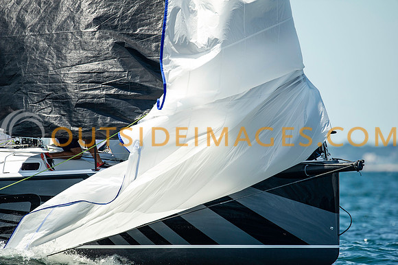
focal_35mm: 600
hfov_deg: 3.4
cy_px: 132
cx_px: 199
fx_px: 6629
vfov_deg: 2.3
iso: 400
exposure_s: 1/1600
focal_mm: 600
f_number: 5
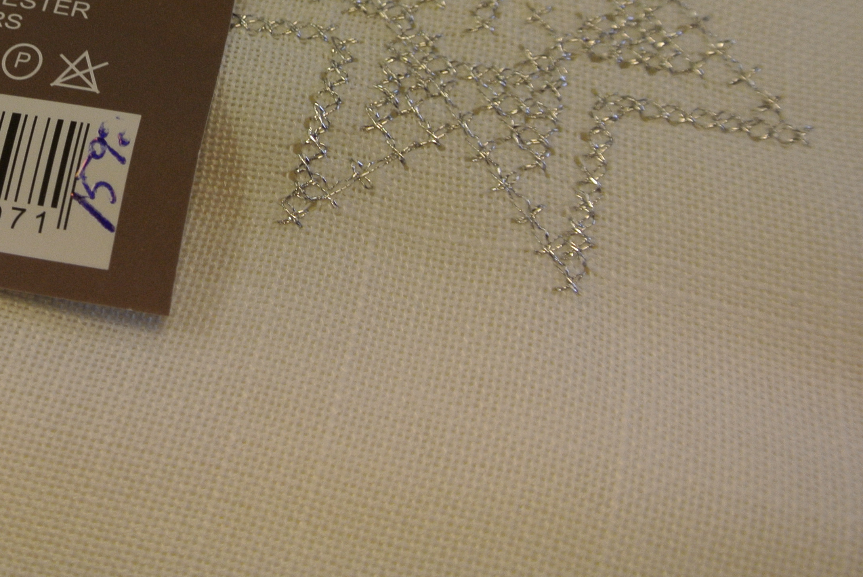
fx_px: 1536
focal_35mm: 64
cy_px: 95
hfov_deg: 30.3
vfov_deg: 21.0
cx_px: 118
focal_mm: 13.6
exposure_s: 1/125
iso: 360
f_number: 4
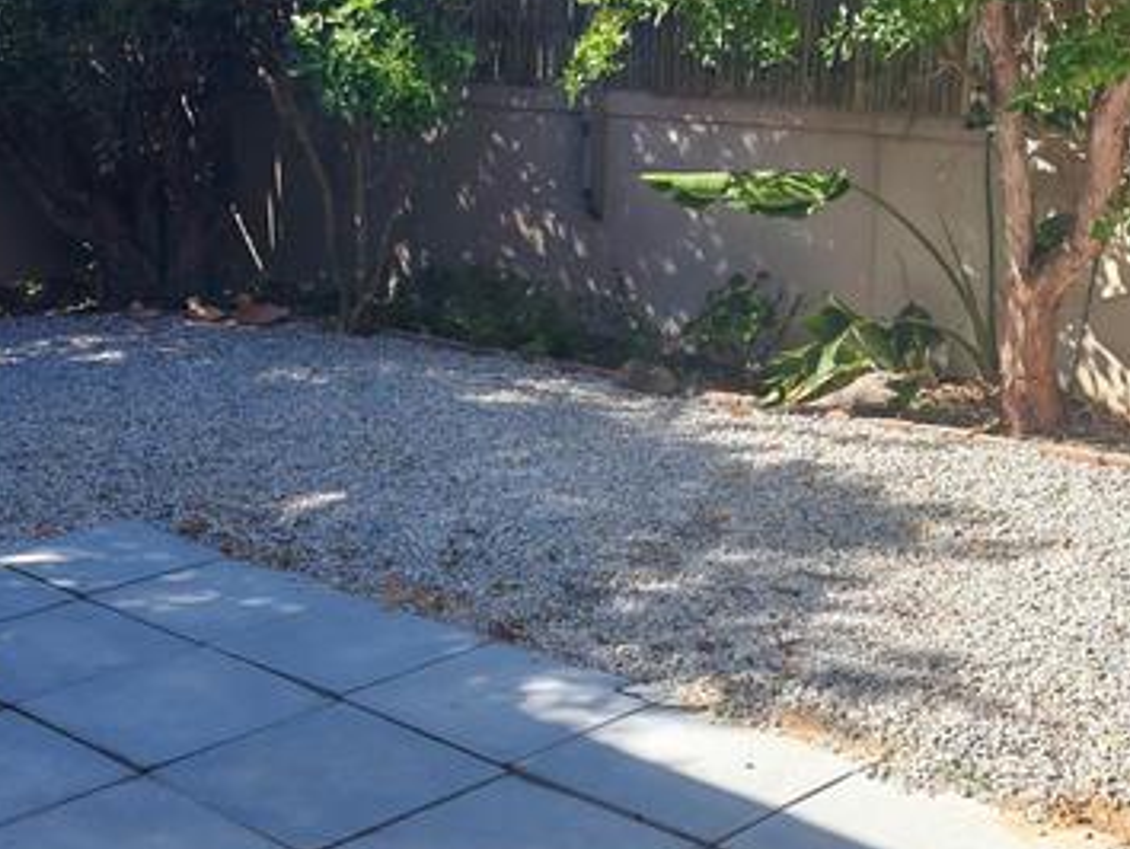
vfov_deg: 24.0
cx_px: 476
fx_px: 1993
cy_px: 456
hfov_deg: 31.6
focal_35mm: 61
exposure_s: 1/1900
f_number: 1.95
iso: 50
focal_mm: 5.52
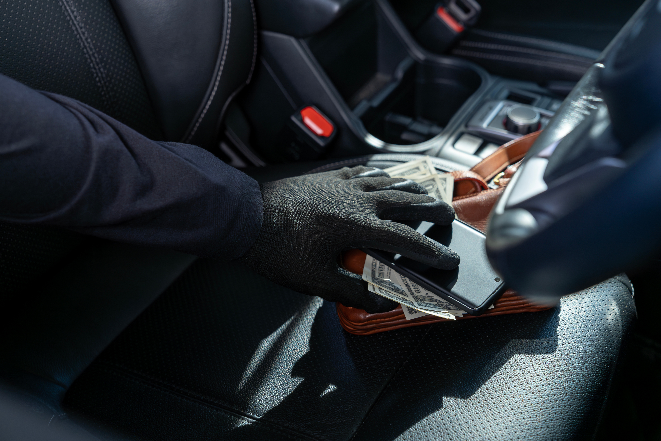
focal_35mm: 51
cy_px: 220
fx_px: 936
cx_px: 330
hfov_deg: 38.9
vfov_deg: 26.5
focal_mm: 51
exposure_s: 1/100
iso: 320
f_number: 4
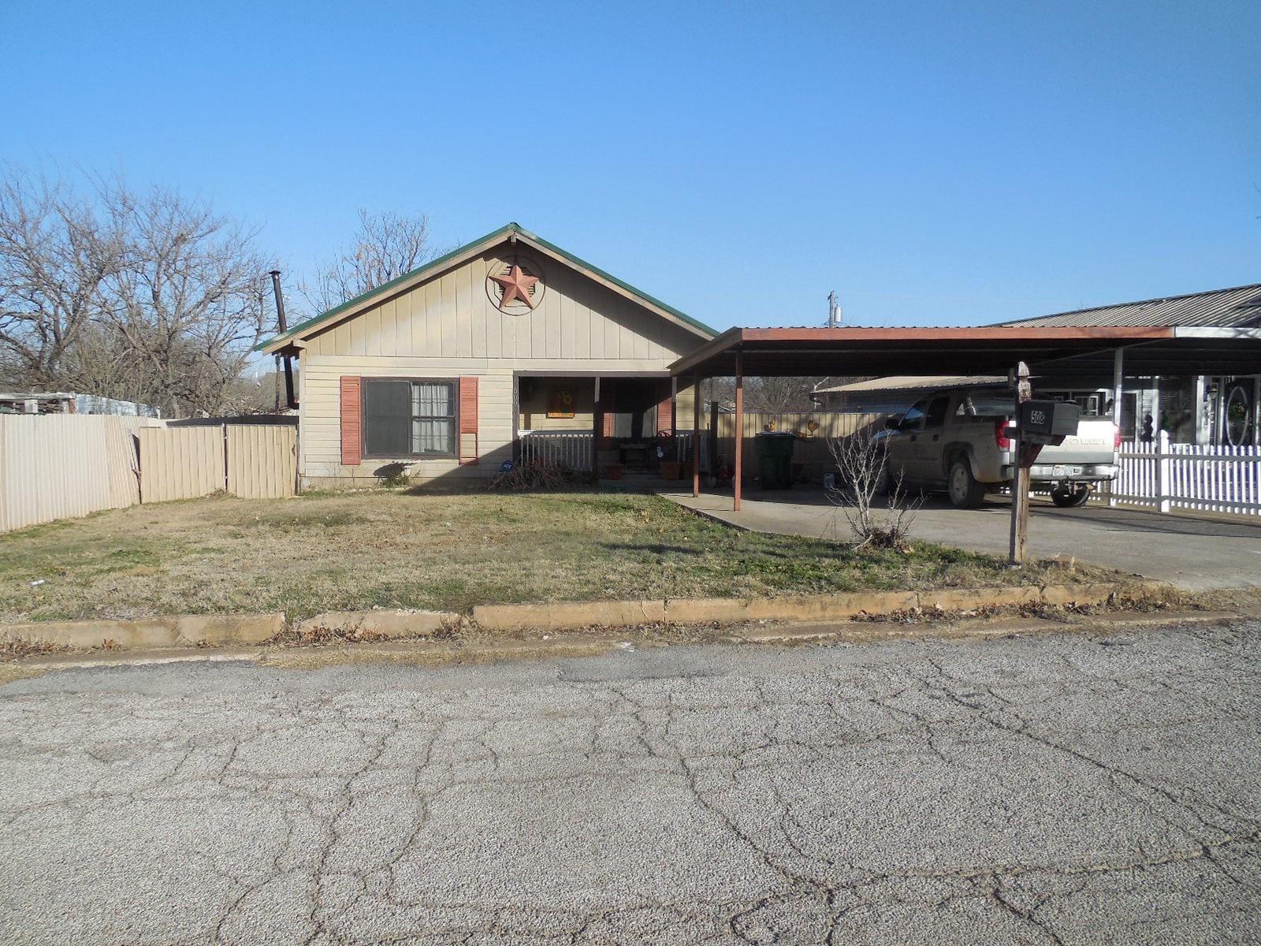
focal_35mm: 25
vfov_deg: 54.9
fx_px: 911
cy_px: 473
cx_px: 630
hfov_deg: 69.4
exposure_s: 1/1600
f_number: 3.1
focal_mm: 4.5
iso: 125
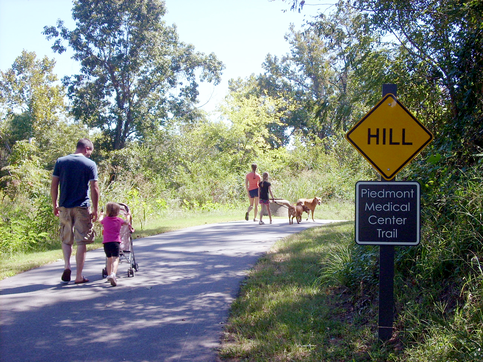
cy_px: 181
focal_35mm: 54
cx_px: 242
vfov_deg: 27.0
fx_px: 753
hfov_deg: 35.5
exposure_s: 1/338
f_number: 3.4
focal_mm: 9
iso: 64
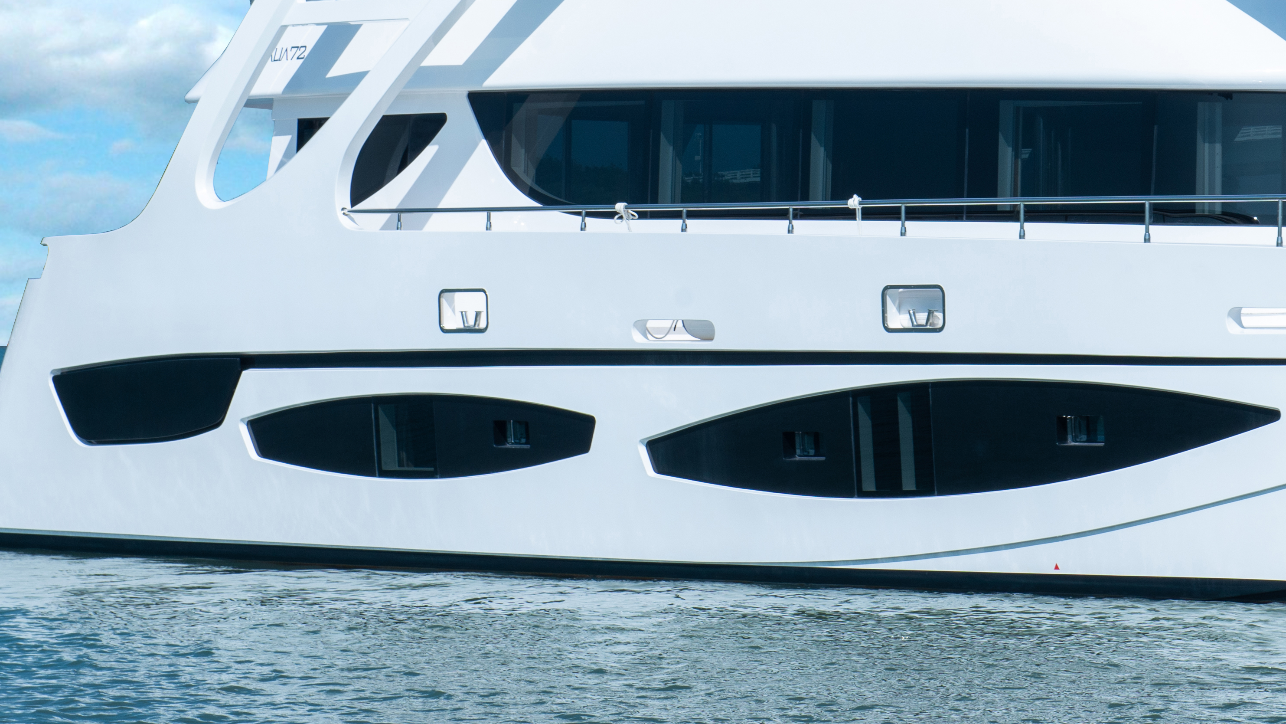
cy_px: -121
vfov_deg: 6.6
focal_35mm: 182
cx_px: 1161
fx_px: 6207
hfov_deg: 11.7
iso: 100
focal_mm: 70
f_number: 11
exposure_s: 1/250
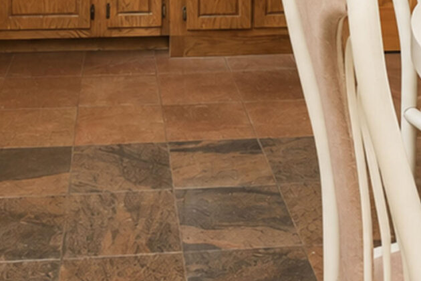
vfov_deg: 17.2
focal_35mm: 61
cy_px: -256
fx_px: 713
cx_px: 203
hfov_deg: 32.9
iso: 2000
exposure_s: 1/60
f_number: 7.1
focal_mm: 10
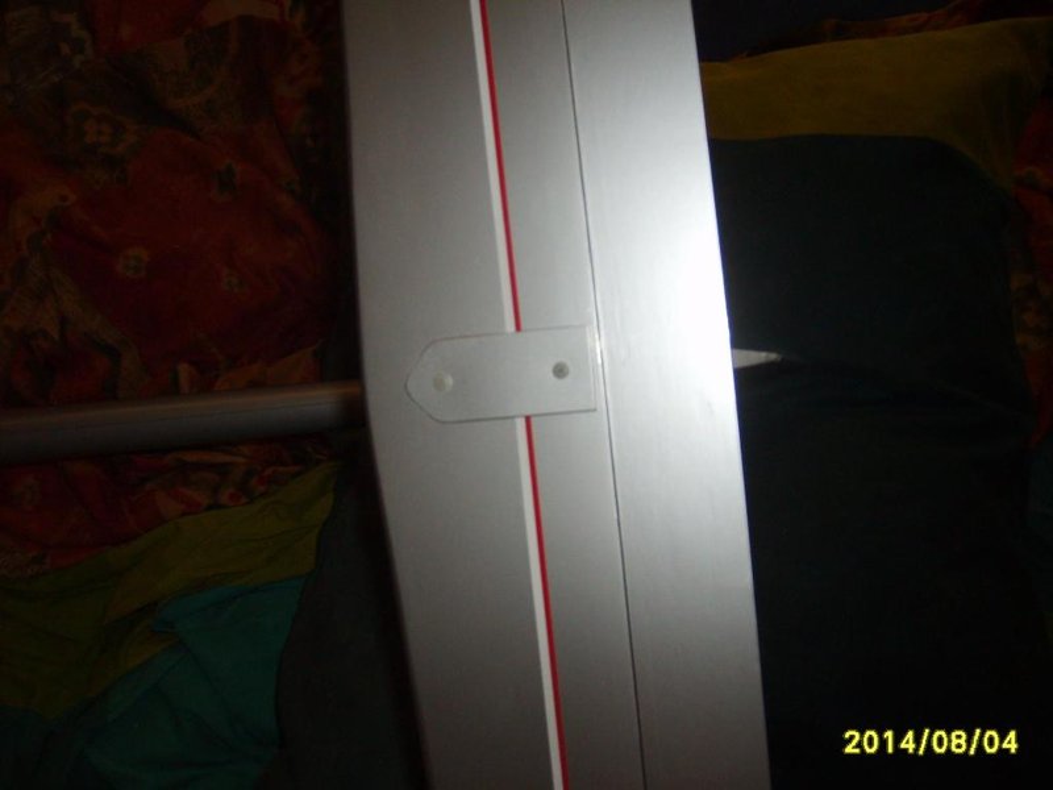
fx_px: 1065
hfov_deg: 52.6
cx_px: 526
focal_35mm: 35
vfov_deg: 40.7
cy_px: 395
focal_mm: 5.8
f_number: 2.8
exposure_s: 1/45
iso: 100
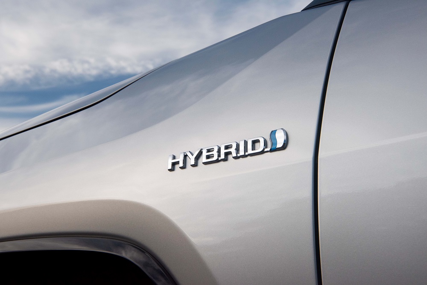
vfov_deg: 28.1
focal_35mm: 48
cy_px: 142
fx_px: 569
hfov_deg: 41.1
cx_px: 214
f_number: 16
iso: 2500
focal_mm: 48
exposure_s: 1/200
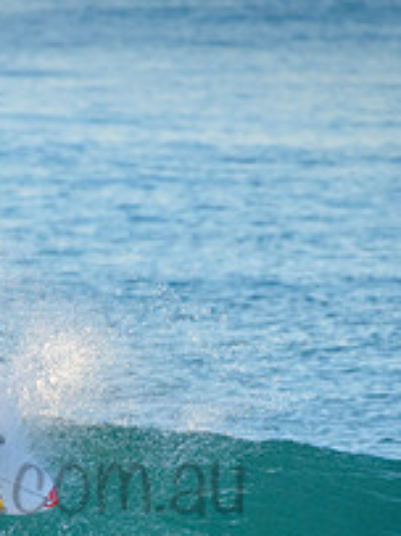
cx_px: -34
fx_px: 21245
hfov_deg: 1.1
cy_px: 453
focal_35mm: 1374
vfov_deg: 1.4
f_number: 5.6
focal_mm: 500
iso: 800
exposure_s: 1/2000
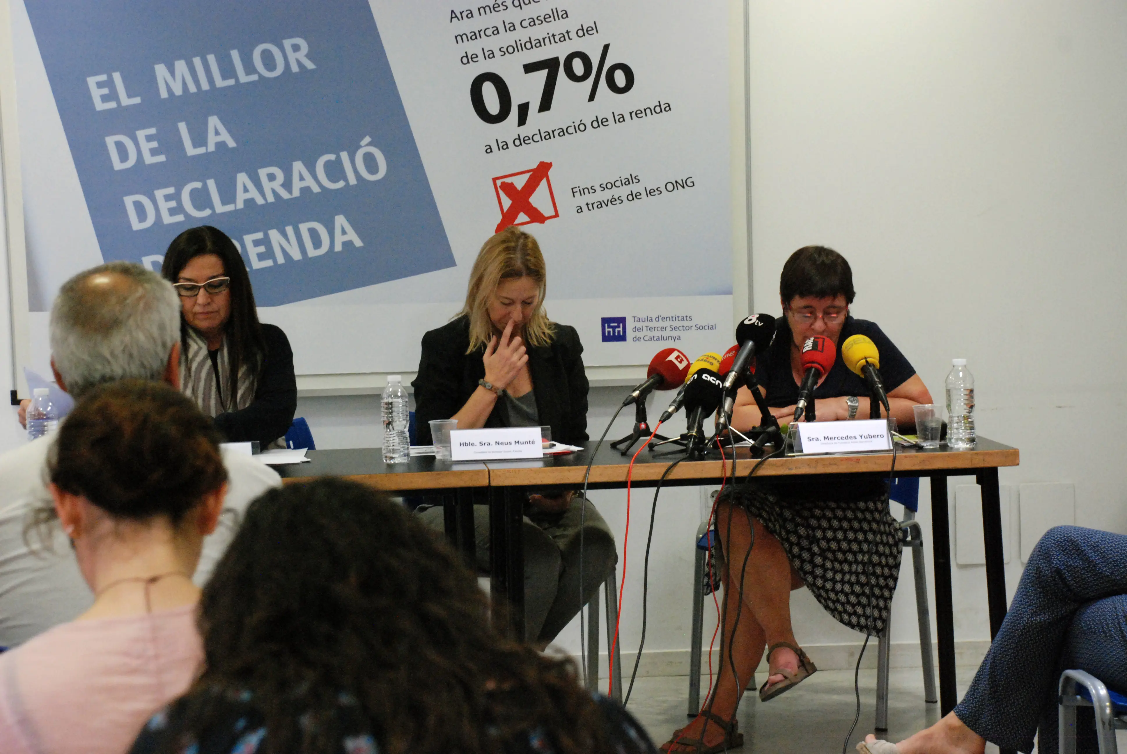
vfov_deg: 15.8
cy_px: 377
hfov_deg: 23.4
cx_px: 564
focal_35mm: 87
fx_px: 2727
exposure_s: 1/80
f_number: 5.3
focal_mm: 58
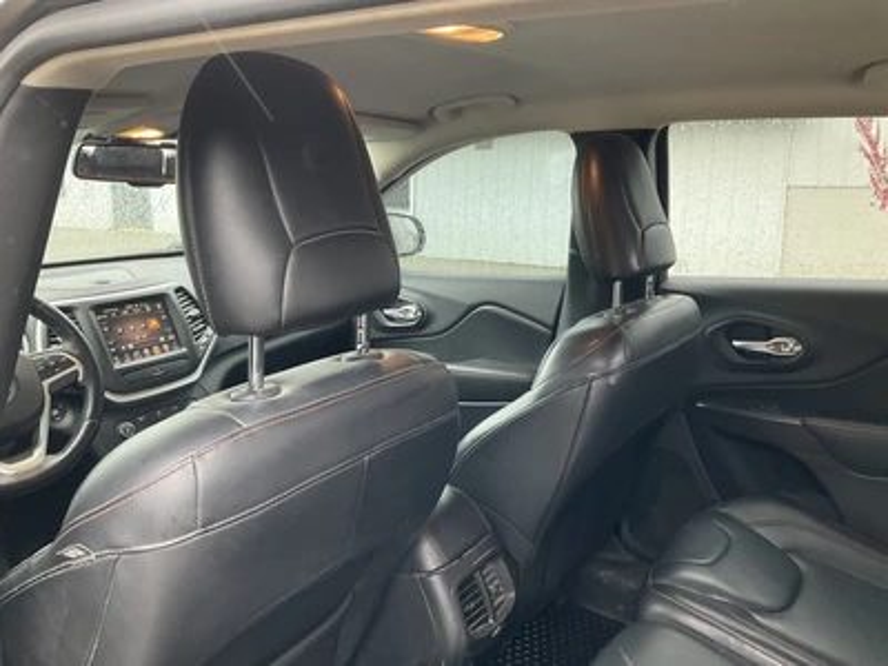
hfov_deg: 61.7
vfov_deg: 48.2
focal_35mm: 29
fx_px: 744
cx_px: 444
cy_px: 333
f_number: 1.8
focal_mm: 3
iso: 125
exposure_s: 1/60
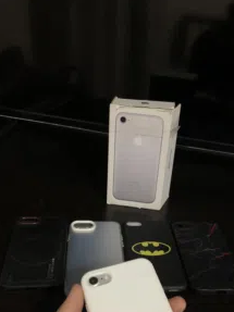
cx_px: 144
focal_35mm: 39
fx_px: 352
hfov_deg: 36.6
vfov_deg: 47.0
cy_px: 212
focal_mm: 4
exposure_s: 1/15
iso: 50
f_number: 1.8
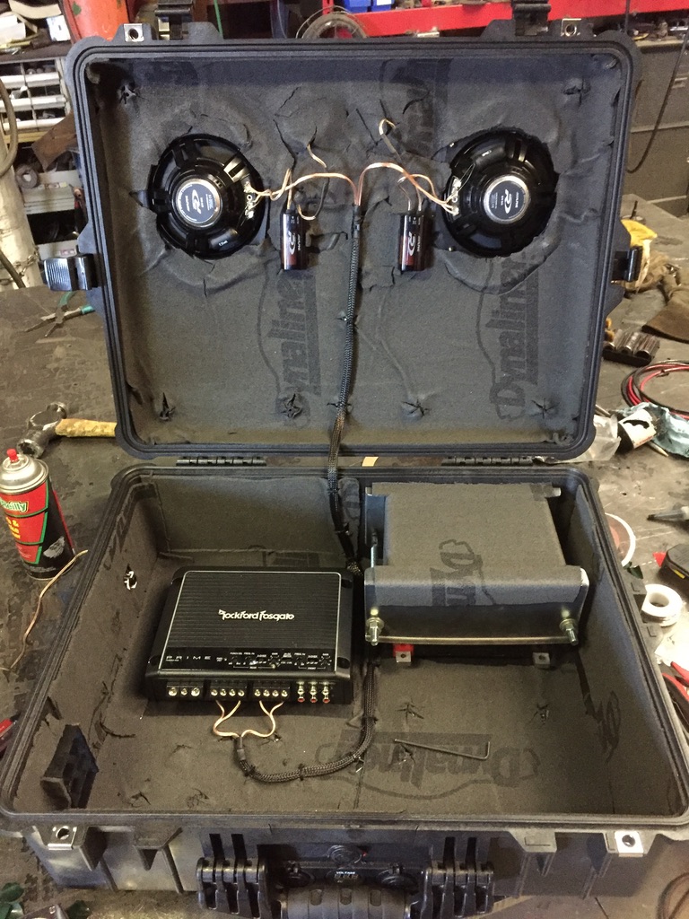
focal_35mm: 29
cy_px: 460
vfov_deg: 61.7
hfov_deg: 48.2
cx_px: 344
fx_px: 770
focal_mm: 4.15
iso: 400
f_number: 2.2
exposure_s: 1/15
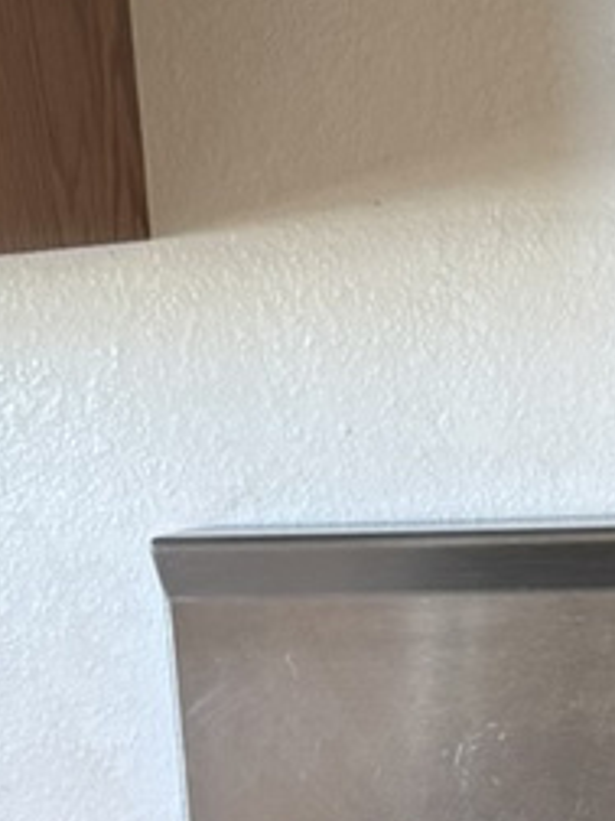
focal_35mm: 146
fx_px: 3459
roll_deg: +3.1
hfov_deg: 10.1
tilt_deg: -19.0
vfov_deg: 12.6
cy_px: 1362
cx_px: 576
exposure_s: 1/120
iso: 200
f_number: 1.78
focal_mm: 6.76
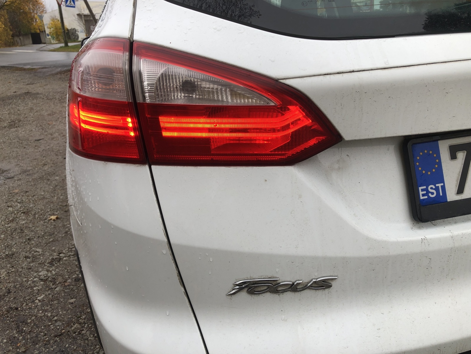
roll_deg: +3.1
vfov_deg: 49.7
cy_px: 177
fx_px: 381
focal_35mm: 28
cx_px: 236
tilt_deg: -19.8
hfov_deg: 63.4
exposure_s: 1/142
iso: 20
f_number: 1.8
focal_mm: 3.99
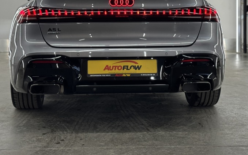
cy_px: 31
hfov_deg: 27.5
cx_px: 124
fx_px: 507
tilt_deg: -2.9
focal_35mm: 75
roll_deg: +0.7
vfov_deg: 17.3
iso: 50
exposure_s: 1/158
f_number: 1.78
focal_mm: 6.76
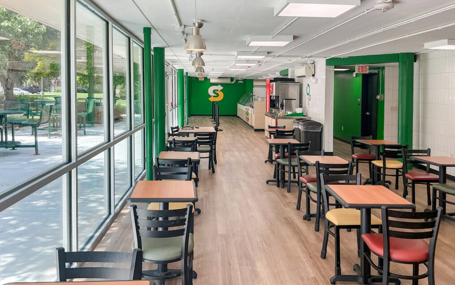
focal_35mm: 31
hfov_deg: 61.2
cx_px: 226
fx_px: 385
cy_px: 154
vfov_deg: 40.6
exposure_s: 1/126
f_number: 1.8
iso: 16
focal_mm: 3
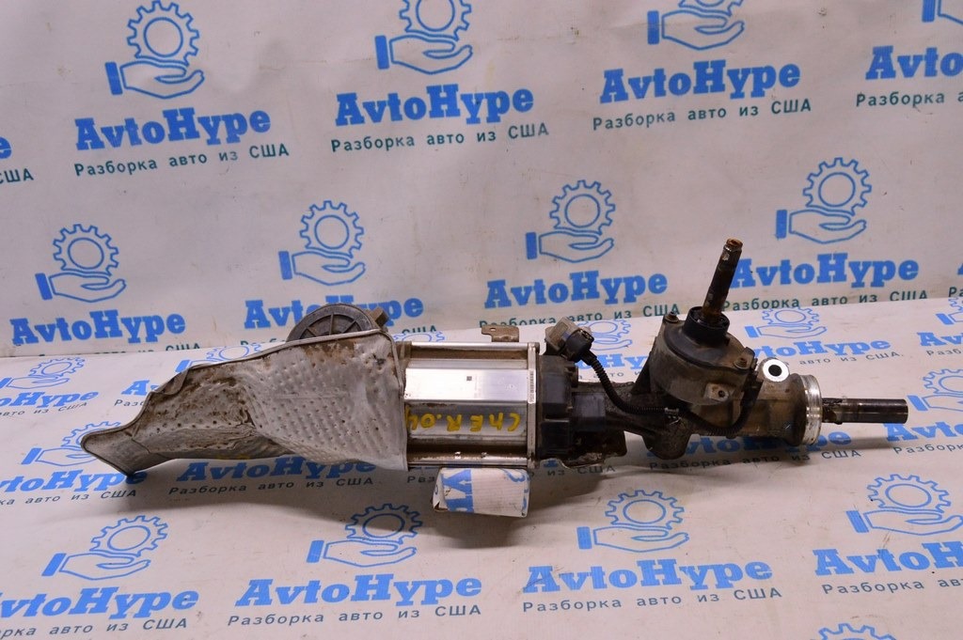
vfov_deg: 35.4
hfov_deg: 51.3
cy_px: 320
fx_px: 1002
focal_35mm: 38
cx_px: 482
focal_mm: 25
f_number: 8
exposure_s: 1/125
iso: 1600
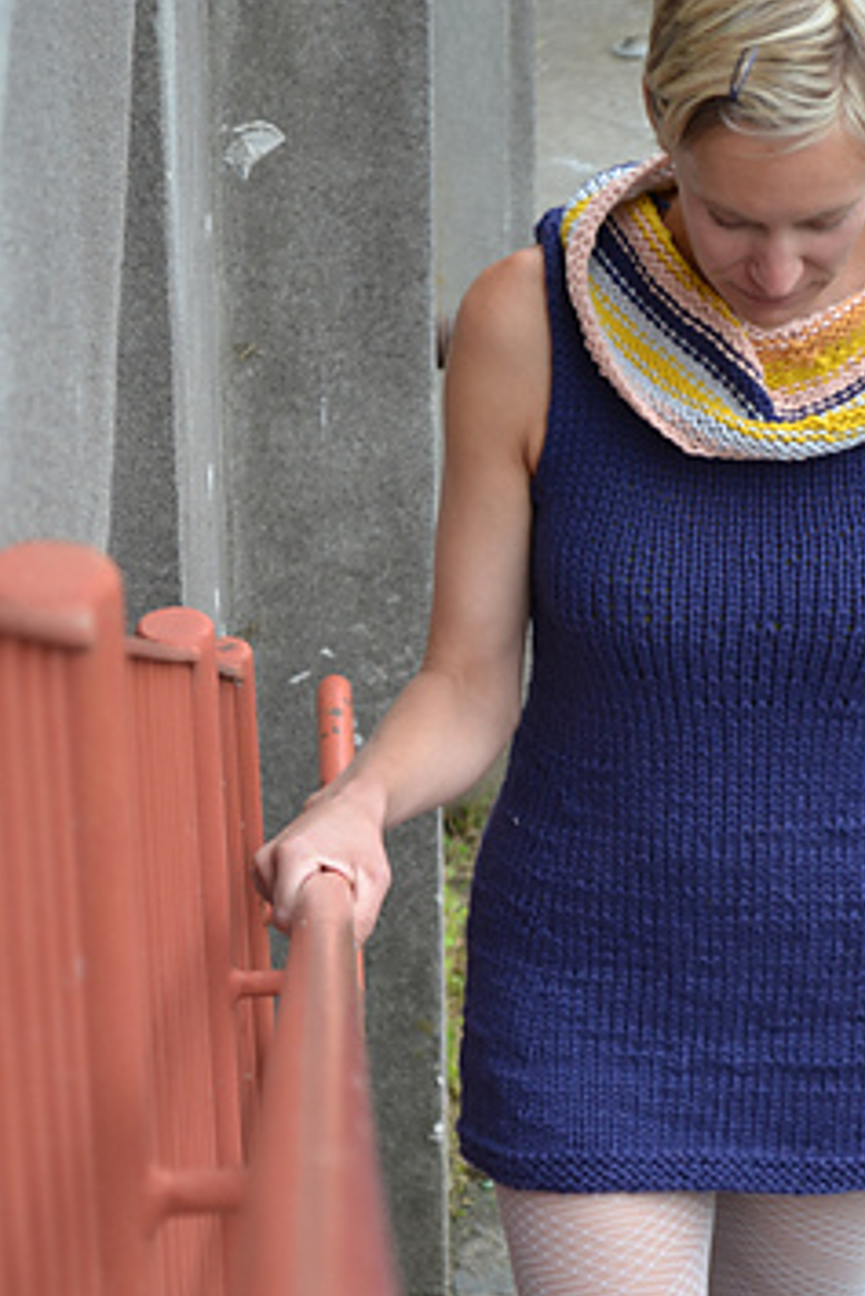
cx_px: 721
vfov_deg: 13.7
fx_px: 5361
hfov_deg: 9.2
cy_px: 927
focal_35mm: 149
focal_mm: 55
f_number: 5.6
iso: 400
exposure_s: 1/80
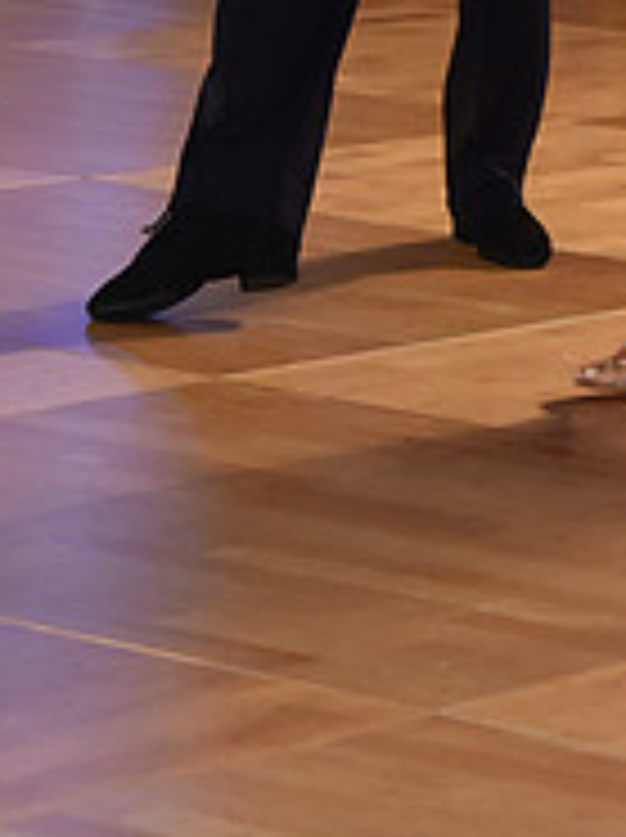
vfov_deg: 8.0
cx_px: 520
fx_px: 5945
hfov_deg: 6.0
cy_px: -256
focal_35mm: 246
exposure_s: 1/400
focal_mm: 82
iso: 2000
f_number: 5
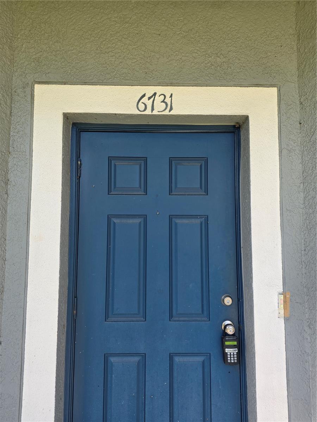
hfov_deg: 58.9
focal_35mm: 23
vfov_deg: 73.9
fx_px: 281
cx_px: 158
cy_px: 211
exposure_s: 1/359
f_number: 1.7
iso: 40
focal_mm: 6.25
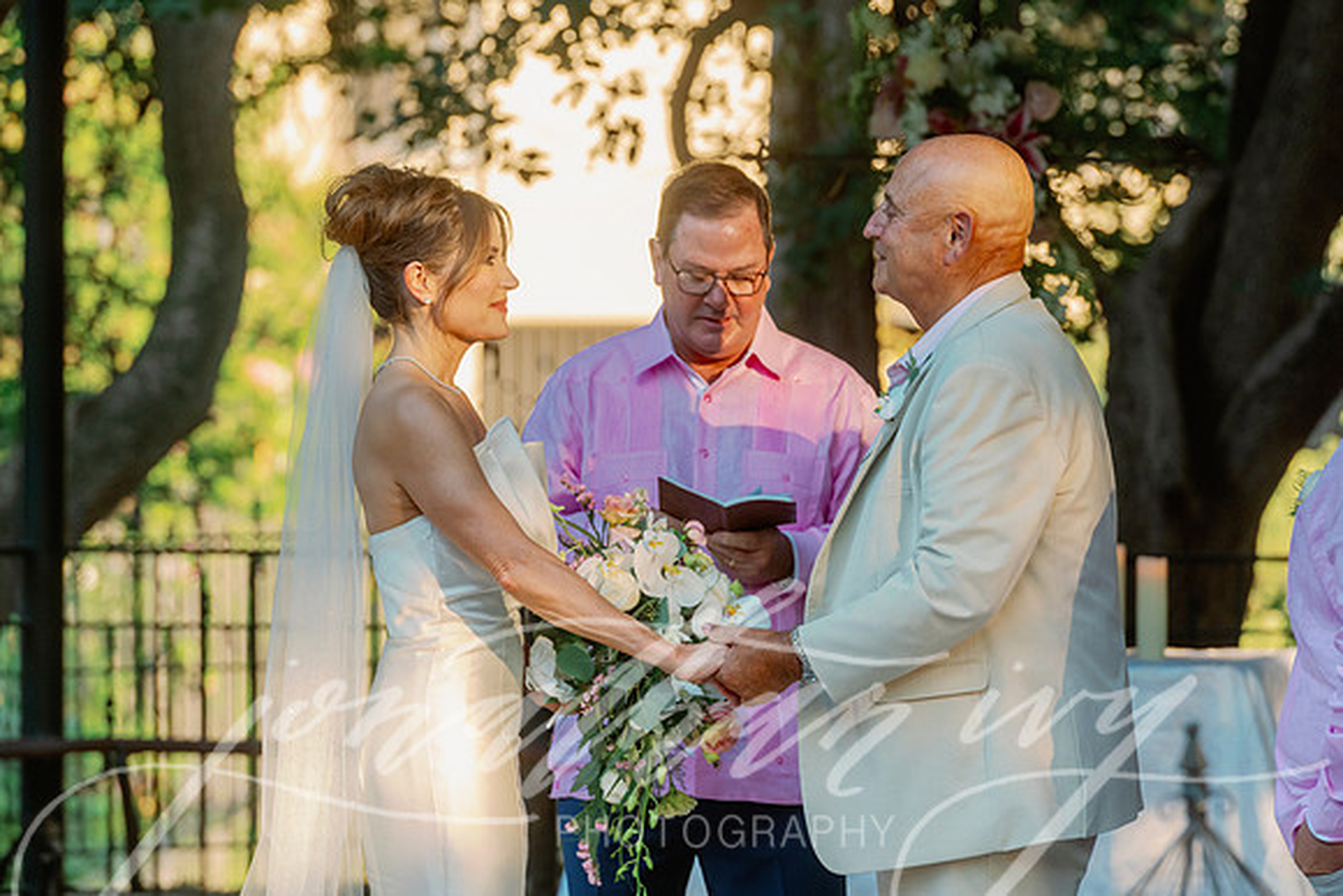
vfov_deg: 6.2
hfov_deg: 9.2
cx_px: 653
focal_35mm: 223
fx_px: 8304
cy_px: 423
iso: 640
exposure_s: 1/250
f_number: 3.5
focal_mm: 200
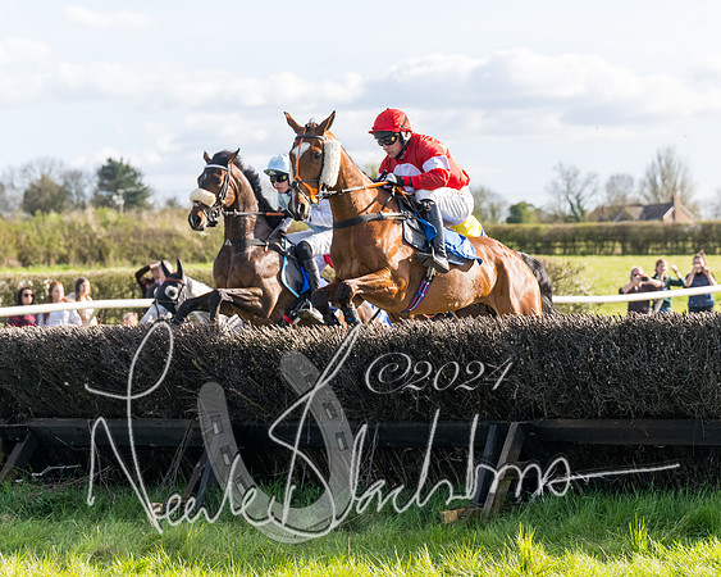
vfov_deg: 9.9
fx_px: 3330
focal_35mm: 156
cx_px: 366
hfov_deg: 12.4
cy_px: 277
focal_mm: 86
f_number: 4
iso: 400
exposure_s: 1/1600
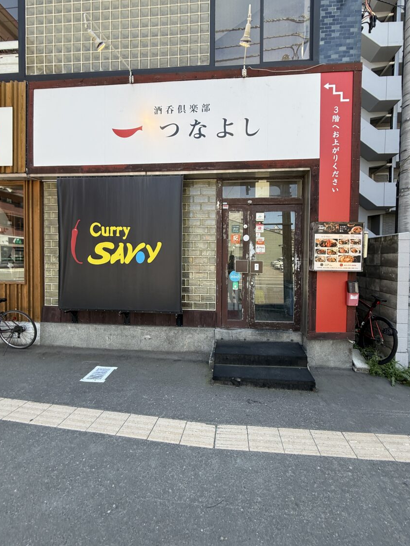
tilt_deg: -1.6
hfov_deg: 81.7
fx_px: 237
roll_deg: -0.9
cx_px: 215
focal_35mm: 15
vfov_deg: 98.1
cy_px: 266
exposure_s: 1/192
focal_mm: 2.22
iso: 50
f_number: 2.2
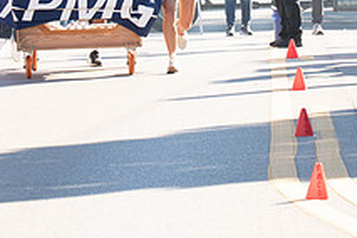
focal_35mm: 431
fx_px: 4274
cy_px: 47
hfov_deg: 4.8
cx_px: 300
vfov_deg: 3.2
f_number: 7.1
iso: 640
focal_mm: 98
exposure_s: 1/500
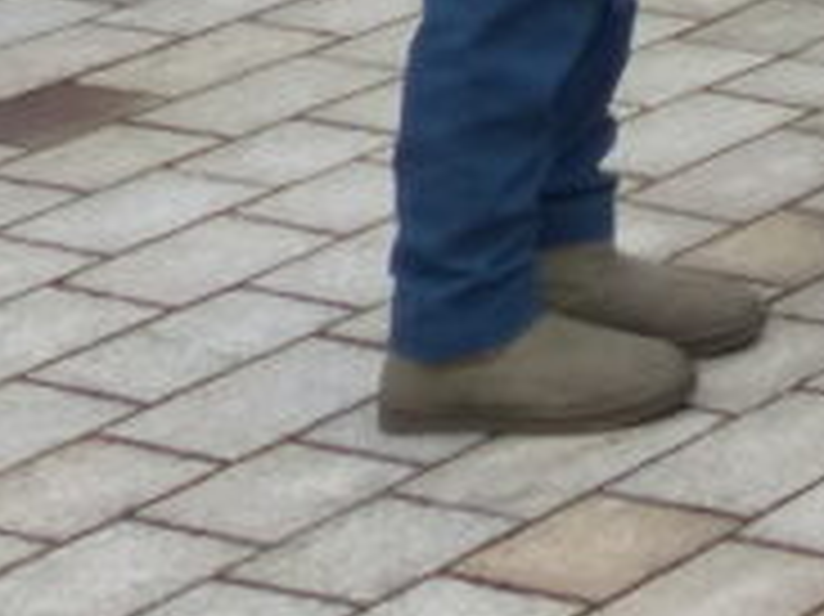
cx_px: 2404
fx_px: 3901
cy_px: -1021
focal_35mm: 164
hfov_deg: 9.6
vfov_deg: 8.1
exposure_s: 1/320
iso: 160
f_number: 4
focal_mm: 4.5
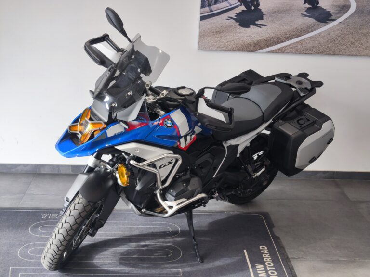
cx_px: 185
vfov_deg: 31.5
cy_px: 138
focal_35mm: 46
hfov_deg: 41.2
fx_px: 492
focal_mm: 6.57
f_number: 1.6
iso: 64
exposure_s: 1/100
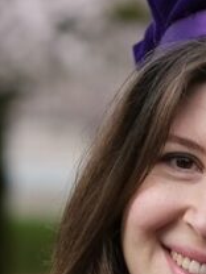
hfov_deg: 7.6
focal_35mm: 194
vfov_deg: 9.9
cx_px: 194
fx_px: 1539
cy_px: 399
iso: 160
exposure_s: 1/4000
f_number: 1.2
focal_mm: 27
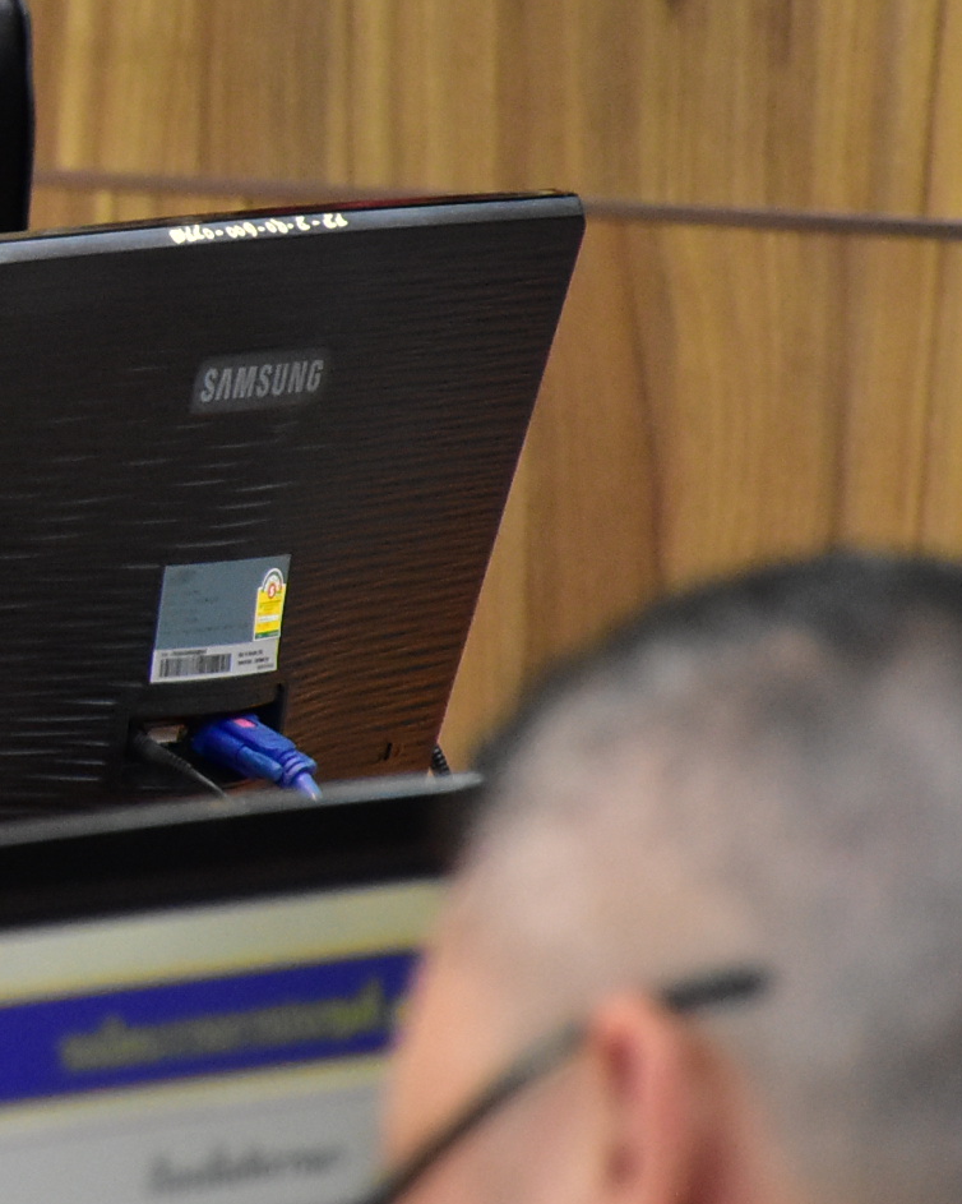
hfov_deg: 2.5
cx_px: -725
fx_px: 22286
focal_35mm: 626
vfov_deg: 3.1
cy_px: 335
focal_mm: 140
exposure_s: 1/50
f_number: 5.6
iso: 3200
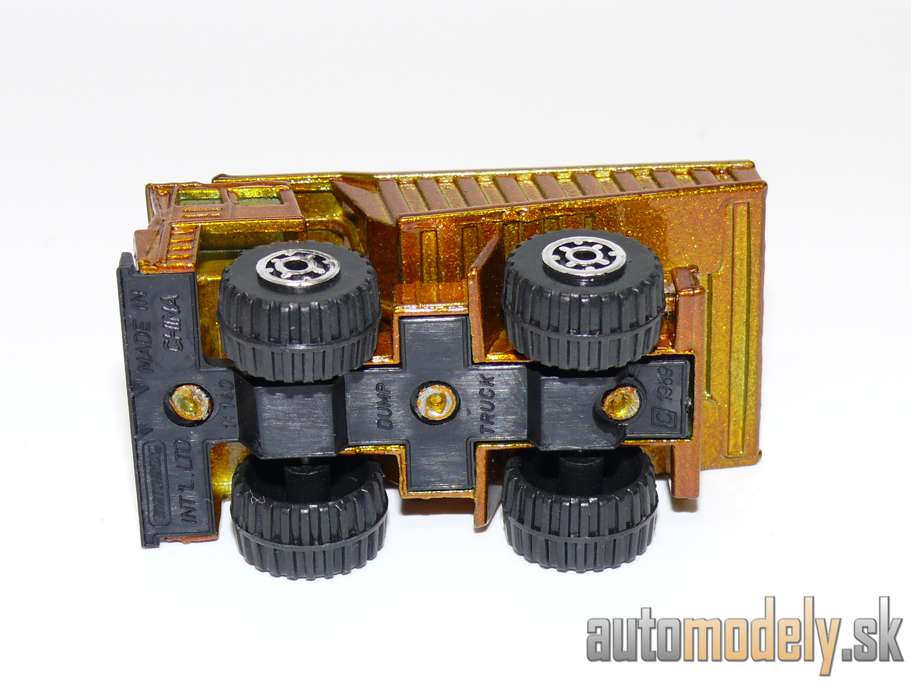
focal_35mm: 89
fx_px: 2342
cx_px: 456
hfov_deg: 22.0
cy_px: 342
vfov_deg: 16.6
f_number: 4
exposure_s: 1/30
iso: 100
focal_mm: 12.5
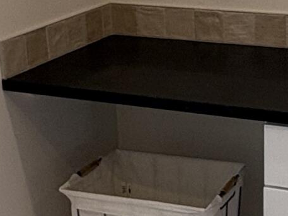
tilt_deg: -19.0
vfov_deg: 16.0
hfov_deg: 21.1
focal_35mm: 92
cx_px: 220
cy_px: 114
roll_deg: +2.0
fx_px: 765
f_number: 2.2
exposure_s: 1/120
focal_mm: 2.22
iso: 100
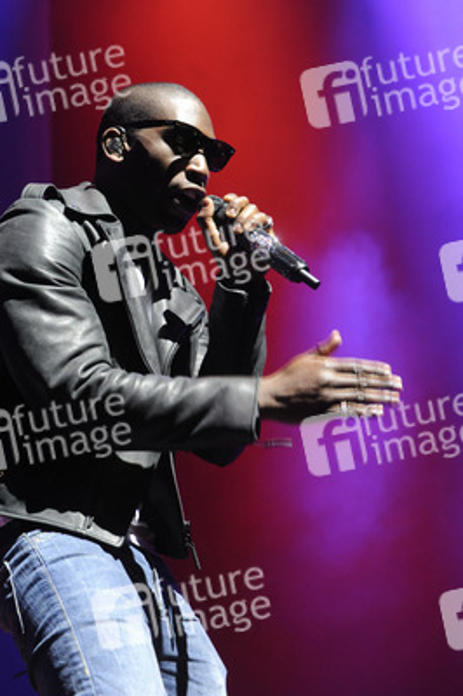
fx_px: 1353
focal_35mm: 70
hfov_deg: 19.4
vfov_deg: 28.9
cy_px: 348
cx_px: 232
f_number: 5
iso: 3200
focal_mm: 70
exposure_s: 1/125
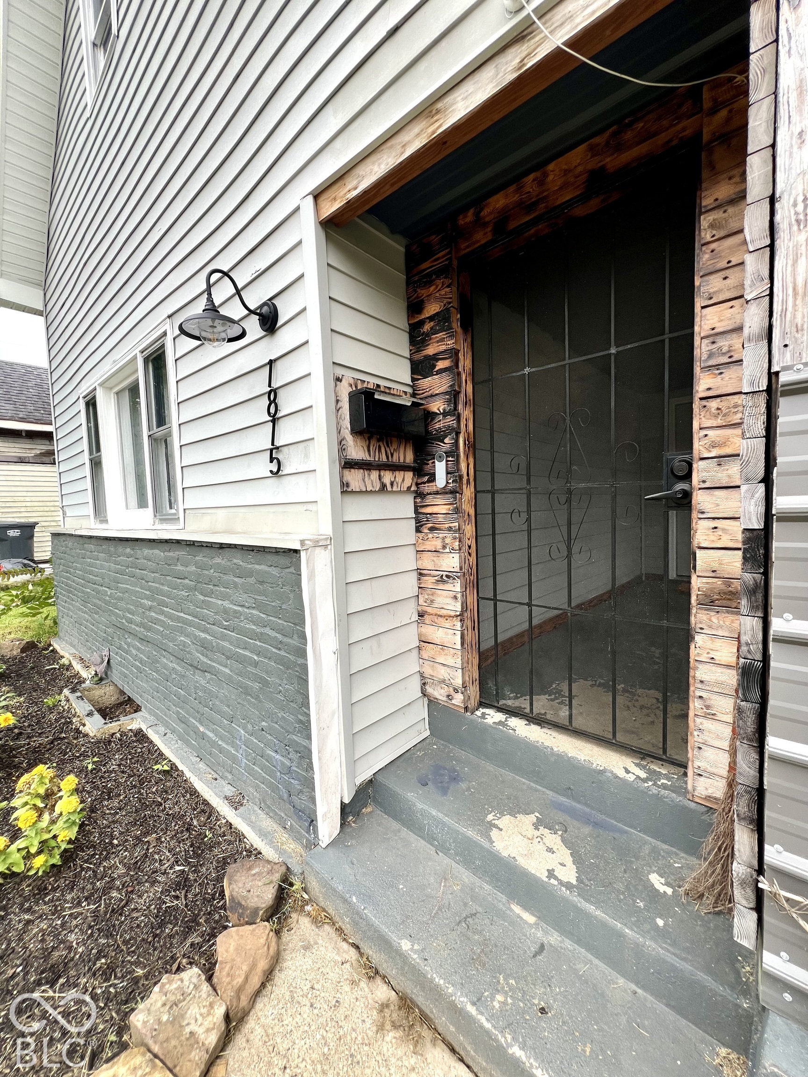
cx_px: 404
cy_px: 538
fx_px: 405
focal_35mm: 13
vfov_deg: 106.2
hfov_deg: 89.9
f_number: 1.8
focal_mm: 1.57
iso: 32
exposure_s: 1/243
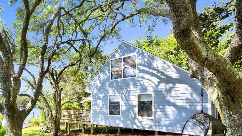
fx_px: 154
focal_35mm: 24
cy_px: 102
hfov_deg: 70.7
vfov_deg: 46.0
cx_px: 58
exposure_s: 1/100
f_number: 11
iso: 400
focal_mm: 15
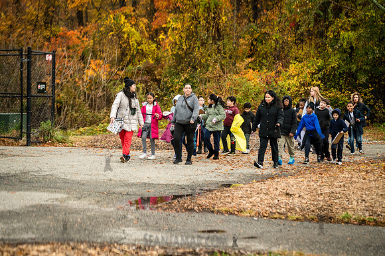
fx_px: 1108
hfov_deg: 19.7
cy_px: 128
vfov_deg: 13.2
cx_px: 189
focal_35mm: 104
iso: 1600
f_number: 4
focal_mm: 100
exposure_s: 1/320
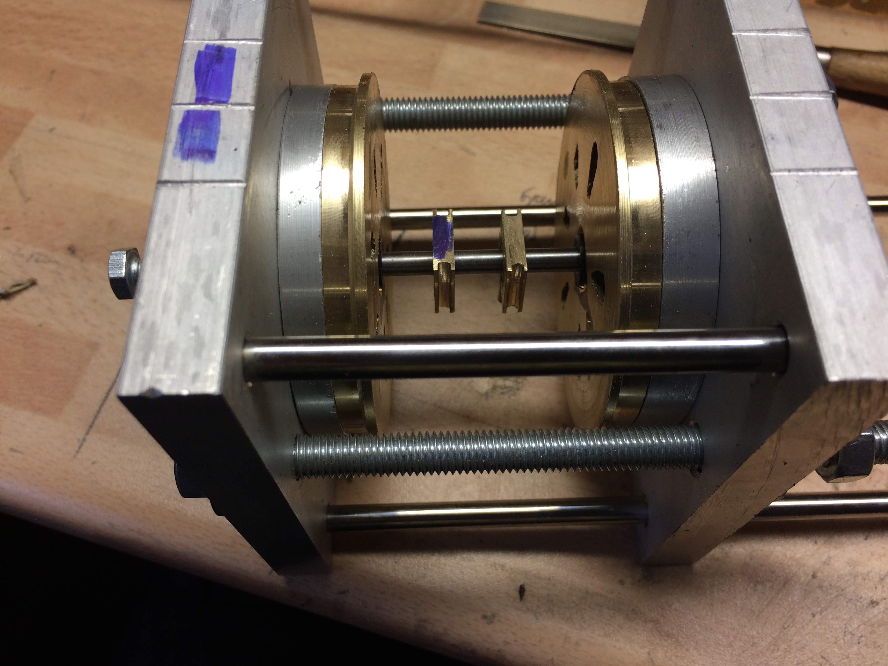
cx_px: 444
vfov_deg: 48.2
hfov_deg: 61.7
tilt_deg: -61.9
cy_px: 333
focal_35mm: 29
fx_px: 744
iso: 32
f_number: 2.2
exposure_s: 1/111
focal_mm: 4.15
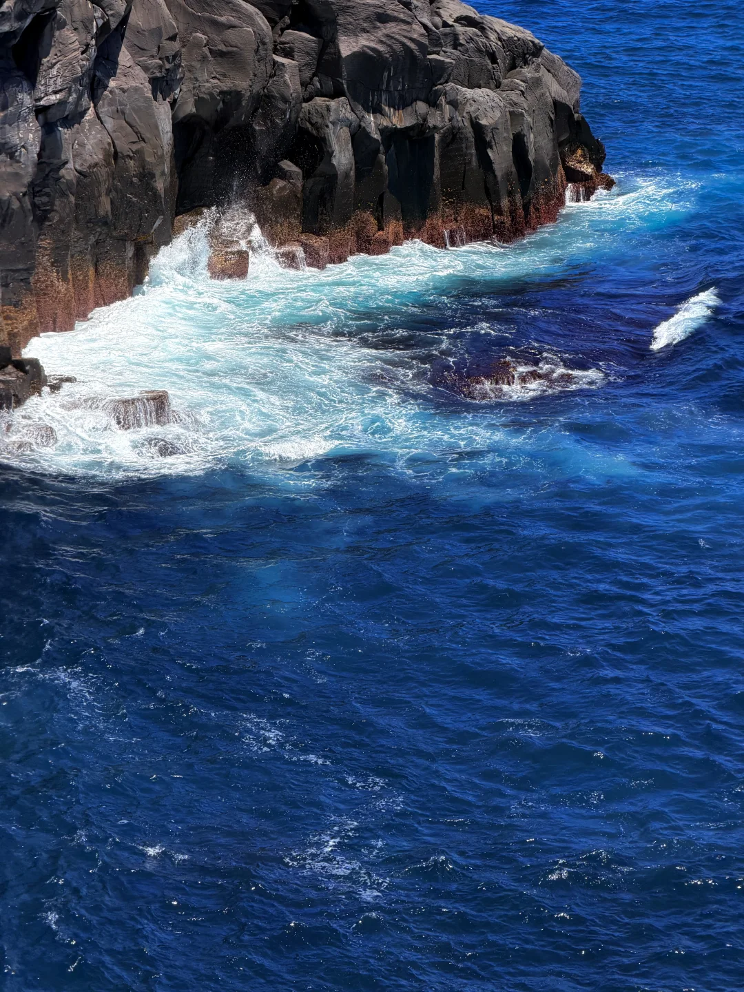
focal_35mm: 100
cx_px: 372
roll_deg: -1.9
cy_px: 496
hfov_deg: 14.8
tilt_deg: -19.5
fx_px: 2866
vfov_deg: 19.6
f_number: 2.8
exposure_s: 1/1285
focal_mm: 16.89
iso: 20
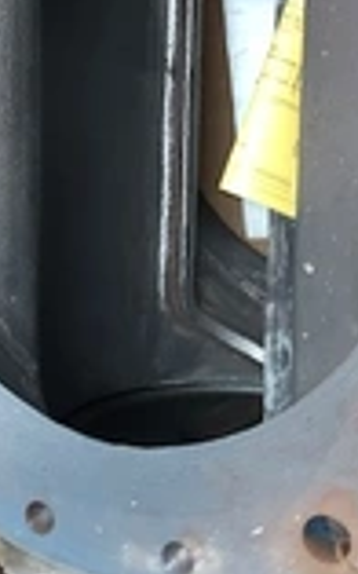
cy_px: 168
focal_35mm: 70
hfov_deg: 18.6
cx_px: 153
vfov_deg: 29.1
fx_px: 1094
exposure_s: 1/6
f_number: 1.8
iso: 100
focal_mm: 4.25
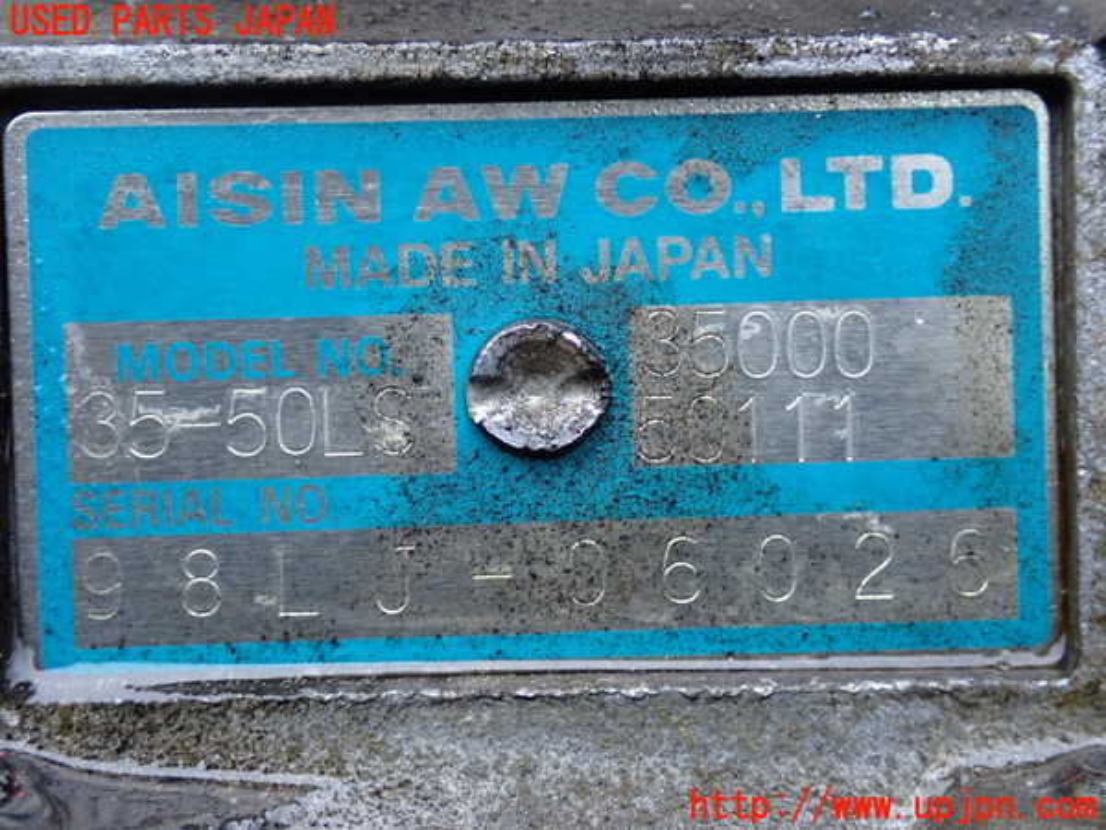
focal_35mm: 58
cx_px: 553
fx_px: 1853
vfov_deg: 25.2
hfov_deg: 33.2
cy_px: 415
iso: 200
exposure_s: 1/125
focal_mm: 10.35
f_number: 3.5
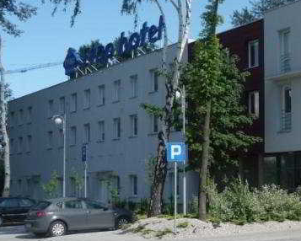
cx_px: 320
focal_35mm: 70
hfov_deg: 25.4
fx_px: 624
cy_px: 127
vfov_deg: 21.9
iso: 100
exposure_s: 1/640
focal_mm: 5.3
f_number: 3.5
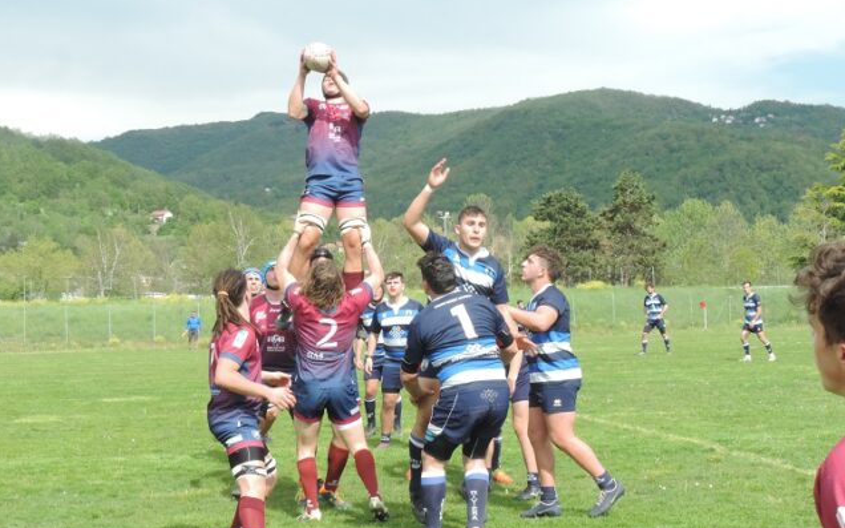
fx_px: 1473
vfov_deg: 20.3
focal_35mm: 64
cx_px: 421
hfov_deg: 32.0
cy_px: 246
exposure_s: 1/500
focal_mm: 10.7
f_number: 7.4
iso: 400
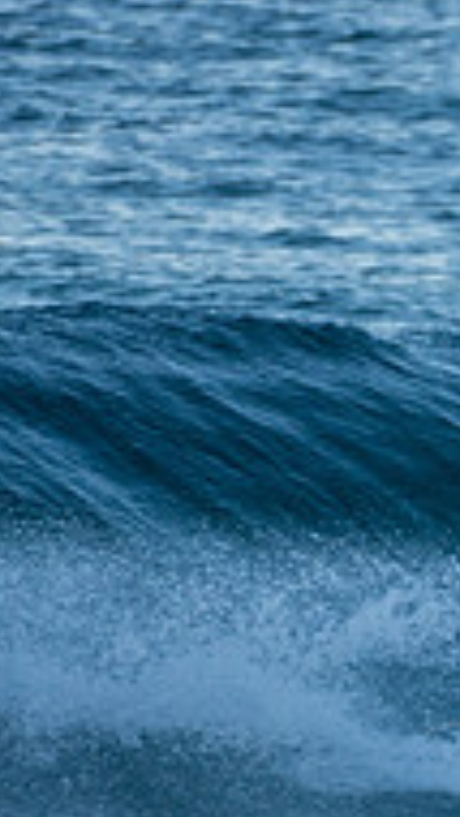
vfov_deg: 0.9
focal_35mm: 2398
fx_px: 51953
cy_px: 389
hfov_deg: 0.5
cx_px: 972
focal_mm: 500
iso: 280
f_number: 5.6
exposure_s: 1/400
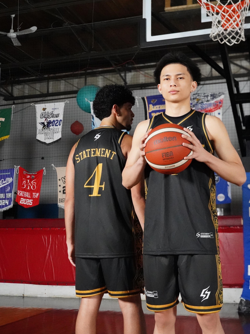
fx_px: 453
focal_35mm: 47
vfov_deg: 40.4
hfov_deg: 30.7
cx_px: 163
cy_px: 168
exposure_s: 1/250
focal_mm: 32
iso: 25600
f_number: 4
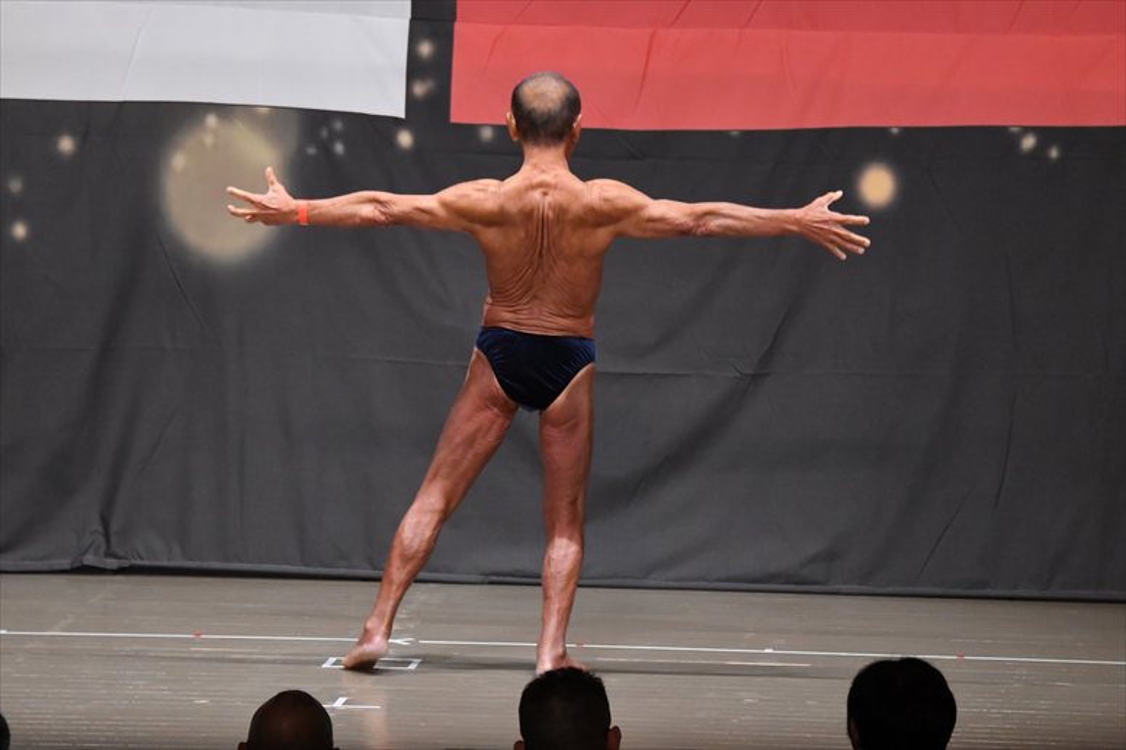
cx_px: 563
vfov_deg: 6.1
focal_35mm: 225
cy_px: 375
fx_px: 7034
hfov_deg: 9.2
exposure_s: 1/400
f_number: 5.6
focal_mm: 150
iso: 6400
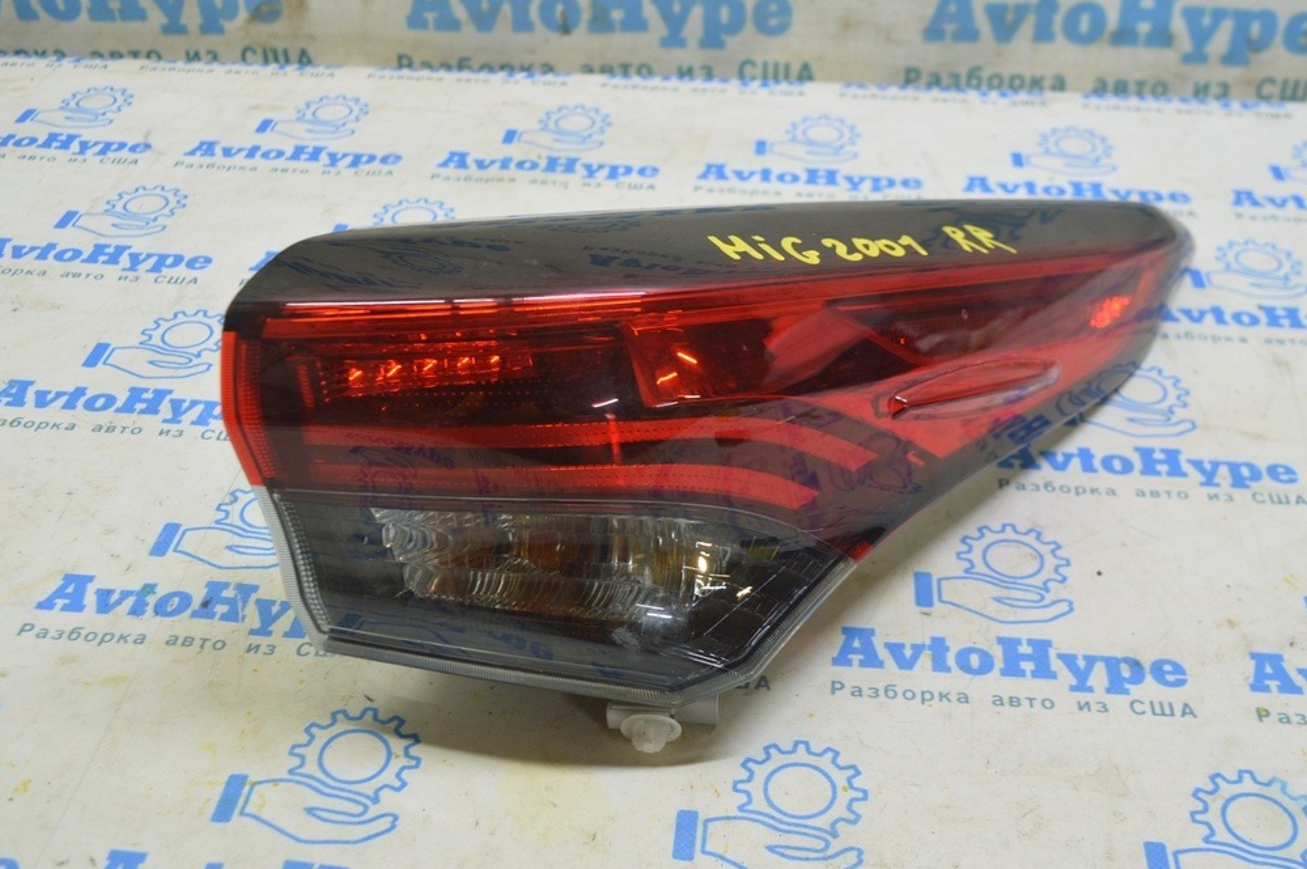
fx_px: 1506
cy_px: 425
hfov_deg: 46.9
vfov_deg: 32.2
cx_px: 667
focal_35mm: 42
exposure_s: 1/20
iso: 400
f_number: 5.6
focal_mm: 27
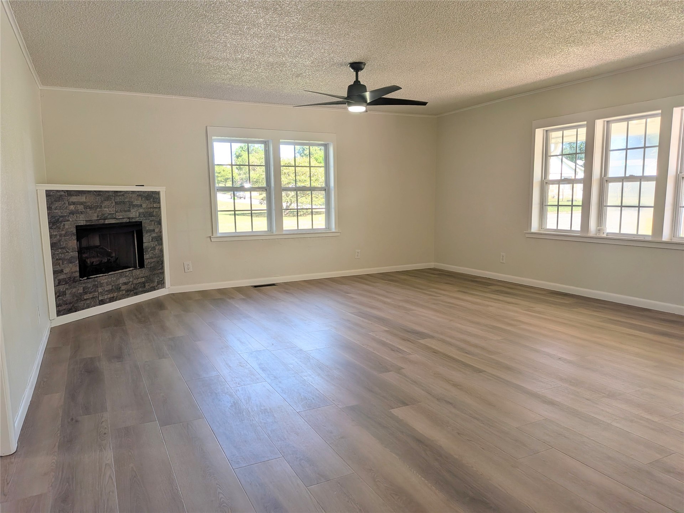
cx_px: 342
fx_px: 474
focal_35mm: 24
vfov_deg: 56.8
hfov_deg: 71.6
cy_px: 256
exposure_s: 1/138
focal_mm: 4.53
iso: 26
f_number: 1.7
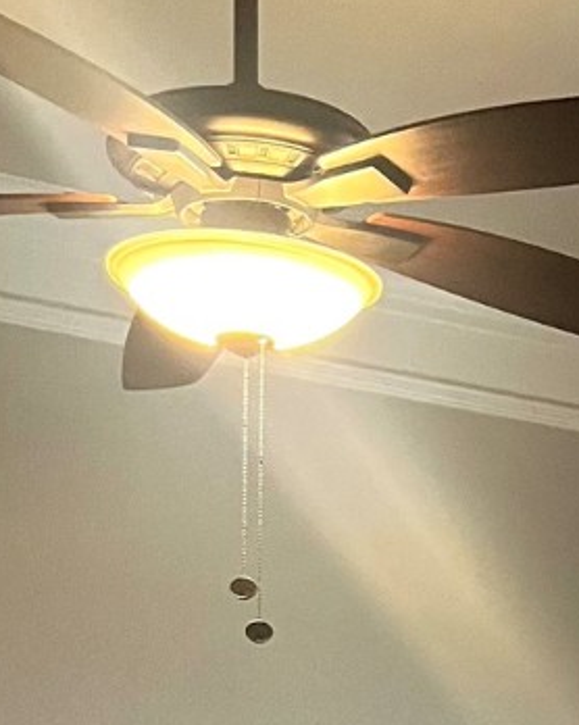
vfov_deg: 15.4
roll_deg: -0.8
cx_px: 608
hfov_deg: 13.5
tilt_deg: -4.1
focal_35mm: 112
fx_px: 2401
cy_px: 1192
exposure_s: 1/60
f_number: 1.6
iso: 200
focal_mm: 5.1
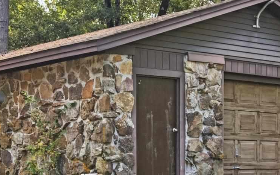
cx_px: 188
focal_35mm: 89
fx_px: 679
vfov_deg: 14.6
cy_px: 139
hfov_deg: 23.2
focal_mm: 17.4
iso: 200
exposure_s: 1/30
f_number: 8
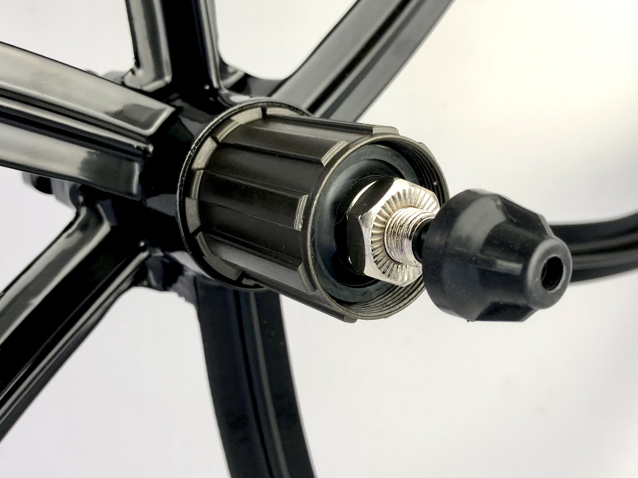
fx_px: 774
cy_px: 210
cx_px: 363
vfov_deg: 34.3
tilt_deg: -66.4
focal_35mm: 42
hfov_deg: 44.7
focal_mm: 3.99
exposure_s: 1/100
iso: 25
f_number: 1.8
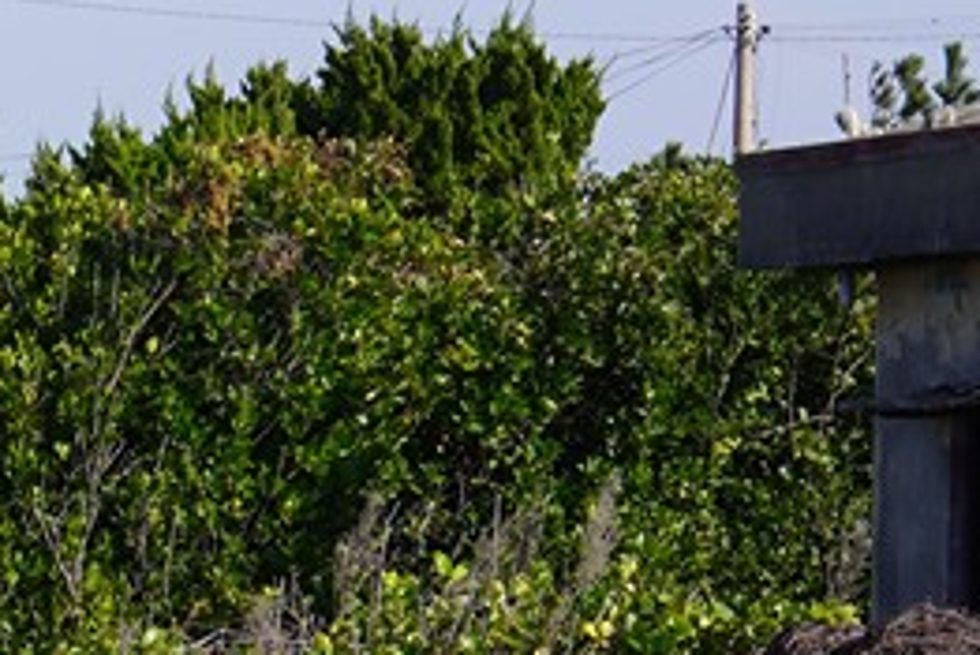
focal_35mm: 267
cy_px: 1288
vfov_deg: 5.1
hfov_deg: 7.3
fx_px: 7272
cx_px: -1234
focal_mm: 35
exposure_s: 1/100
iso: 100
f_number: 11
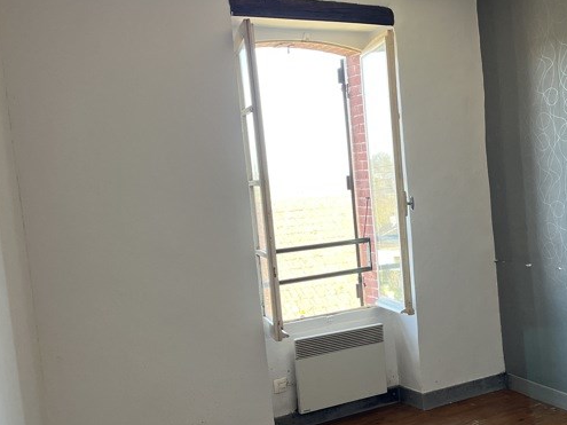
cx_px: 433
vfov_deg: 34.3
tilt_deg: -6.1
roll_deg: +3.3
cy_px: 247
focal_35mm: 42
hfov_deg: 43.2
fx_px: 688
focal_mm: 5.1
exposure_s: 1/121
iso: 100
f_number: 1.6
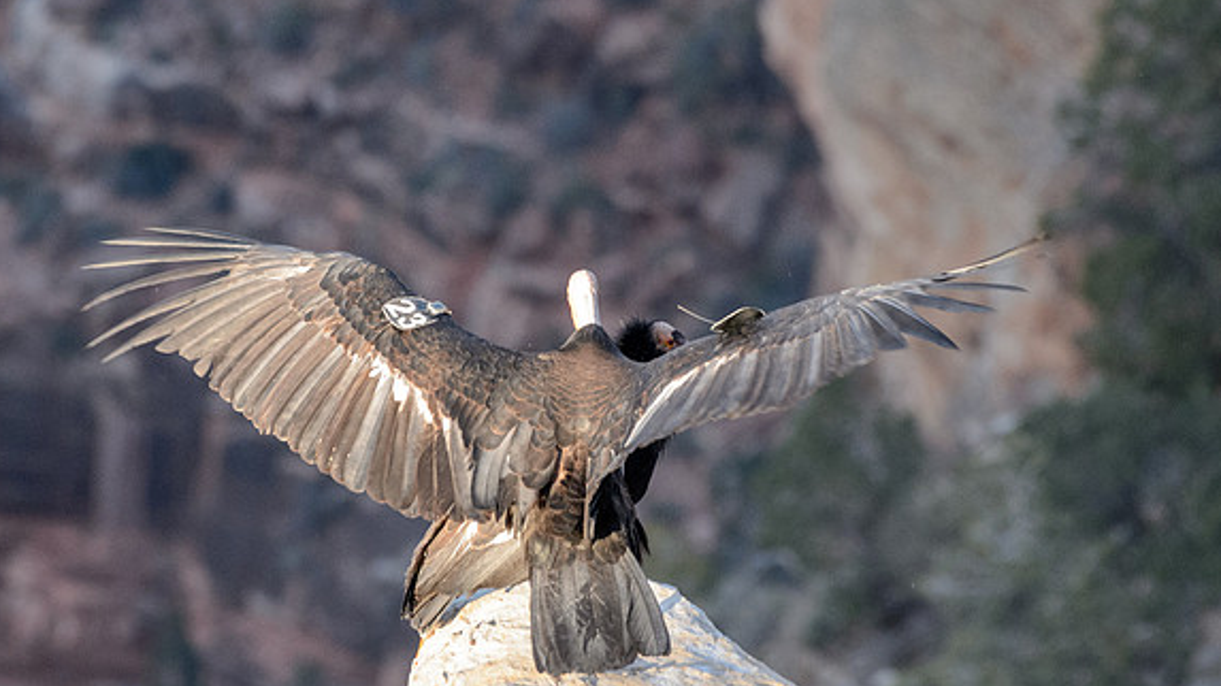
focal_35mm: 1210
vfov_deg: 1.0
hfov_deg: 1.8
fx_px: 39166
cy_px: 336
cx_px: 528
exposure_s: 1/400
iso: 2800
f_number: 10
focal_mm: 700
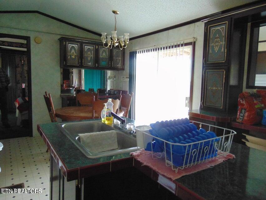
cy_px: 100
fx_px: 192
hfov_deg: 69.4
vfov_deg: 54.9
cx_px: 133
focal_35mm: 25
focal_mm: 4.5
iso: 400
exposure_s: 1/20
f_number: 3
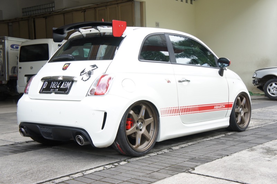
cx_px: 138
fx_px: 380
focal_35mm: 50
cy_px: 92
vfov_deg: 27.2
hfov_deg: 40.0
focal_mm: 33
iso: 200
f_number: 5.6
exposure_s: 1/100
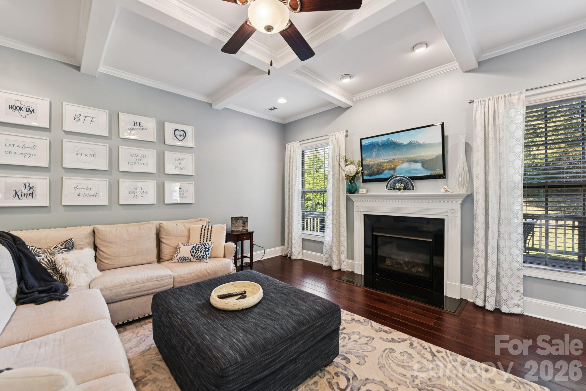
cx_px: 293
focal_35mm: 14
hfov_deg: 104.2
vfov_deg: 81.3
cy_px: 196
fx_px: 228
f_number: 8
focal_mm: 14
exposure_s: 1/5
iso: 200
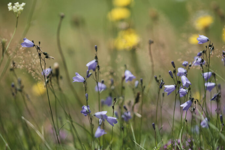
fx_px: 787
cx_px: 121
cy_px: 57
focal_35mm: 126
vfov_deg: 10.9
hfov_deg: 16.3
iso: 125
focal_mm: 56
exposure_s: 1/11000
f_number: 1.2
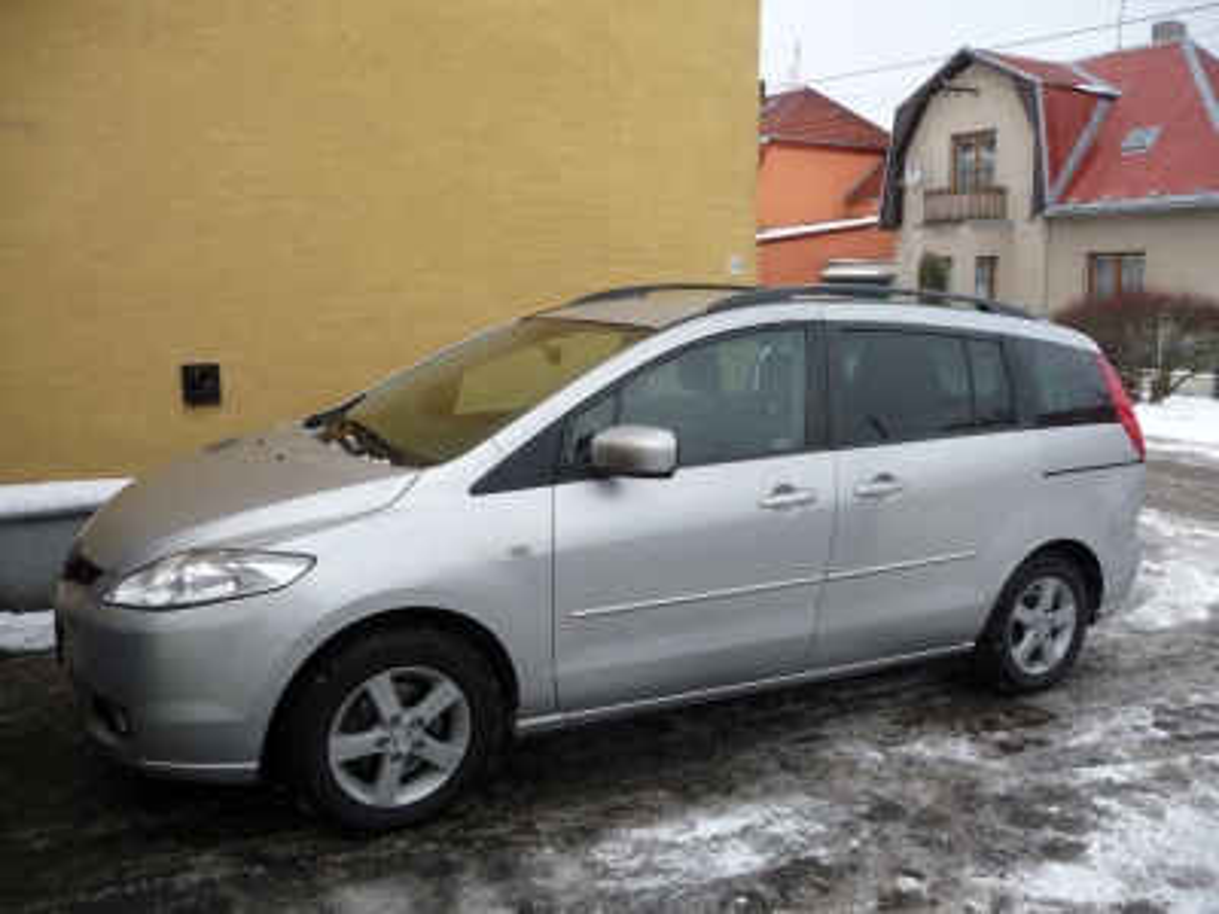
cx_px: 610
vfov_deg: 49.7
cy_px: 457
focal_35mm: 28
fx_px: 986
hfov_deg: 63.4
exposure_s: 1/400
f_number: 3.3
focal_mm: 4.7
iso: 200
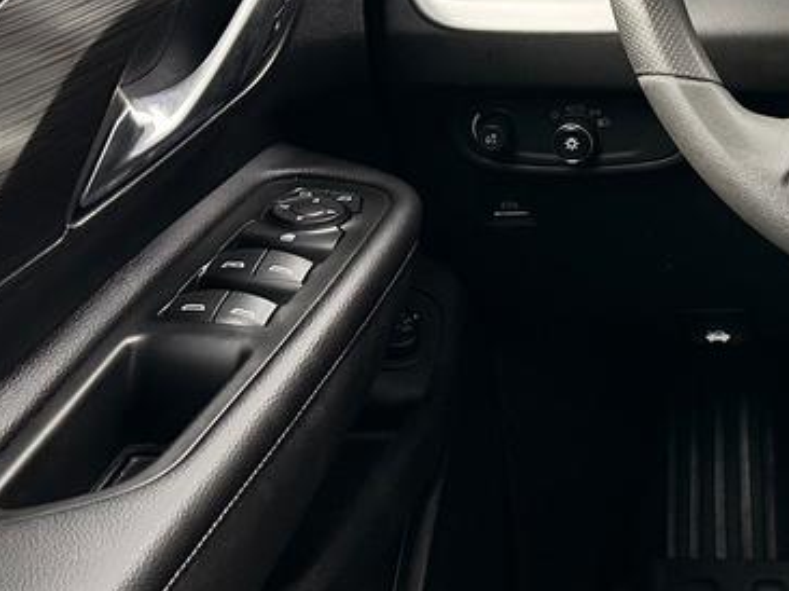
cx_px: 916
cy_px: -56
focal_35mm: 84
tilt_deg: -15.9
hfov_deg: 21.8
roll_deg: +1.0
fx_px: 1913
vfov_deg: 17.0
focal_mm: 6.86
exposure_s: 1/351
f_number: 1.78
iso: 80
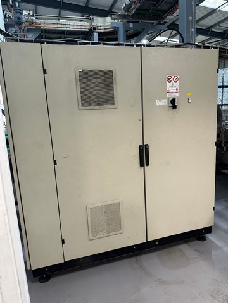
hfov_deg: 56.8
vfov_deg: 71.6
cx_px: 114
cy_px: 152
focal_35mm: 24
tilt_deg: -7.7
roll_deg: +4.0
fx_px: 211
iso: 200
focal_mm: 6.86
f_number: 1.78
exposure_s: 1/50
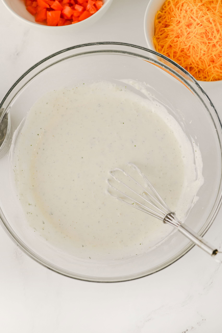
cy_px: 166
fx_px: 463
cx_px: 111
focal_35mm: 50
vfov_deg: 39.6
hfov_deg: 27.0
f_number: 4.5
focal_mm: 50
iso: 160
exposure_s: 1/200
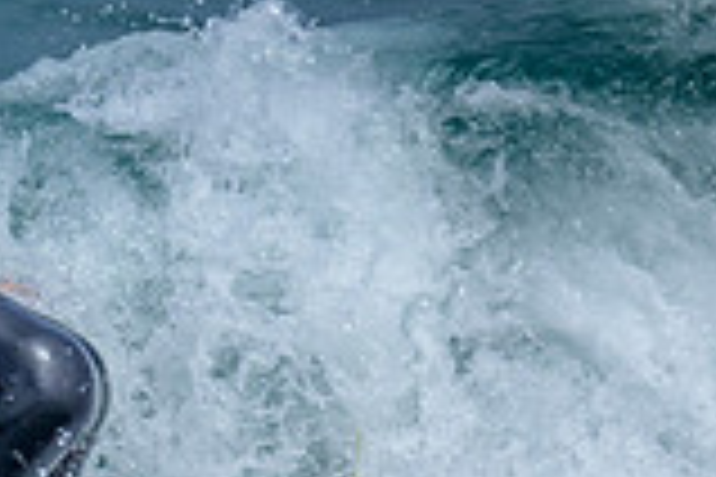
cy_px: 518
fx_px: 79291
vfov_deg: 0.3
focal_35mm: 3987
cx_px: -573
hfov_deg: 0.5
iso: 320
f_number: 6.3
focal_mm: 800
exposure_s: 1/2500
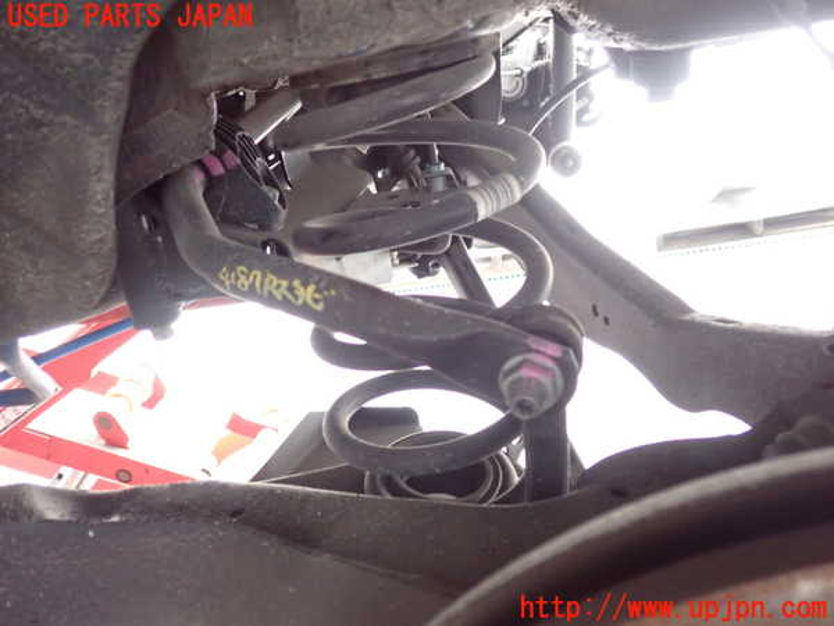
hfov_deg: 60.0
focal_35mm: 30
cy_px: 313
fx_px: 723
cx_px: 417
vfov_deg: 46.8
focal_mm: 5.4
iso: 800
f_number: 2.3
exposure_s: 1/30
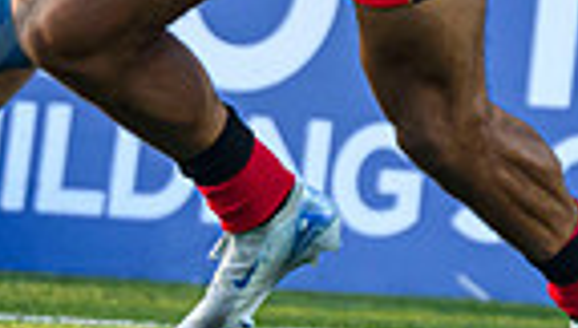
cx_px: 50
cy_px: 202
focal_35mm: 3631
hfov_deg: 0.6
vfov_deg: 0.3
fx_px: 55743
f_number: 4
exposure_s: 1/1250
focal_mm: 560
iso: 2000
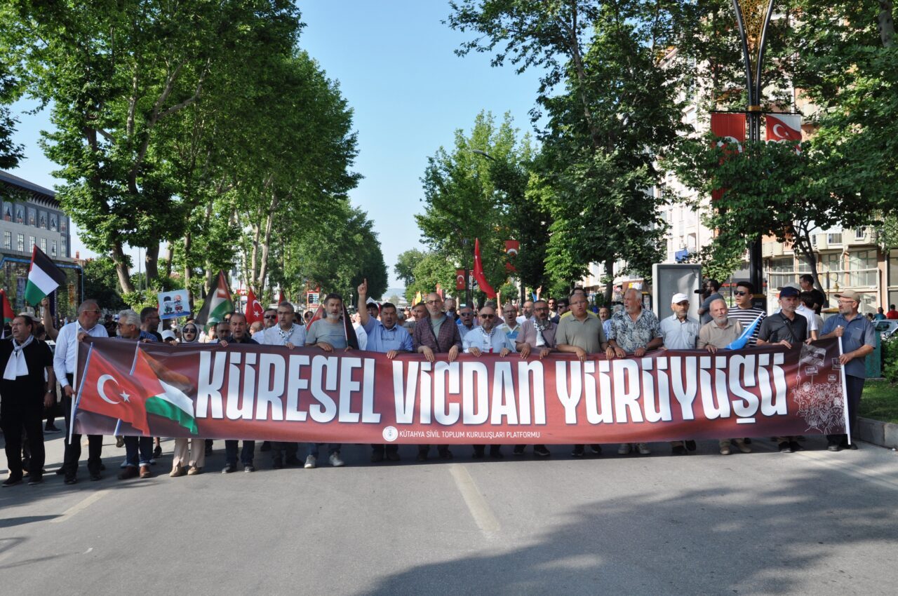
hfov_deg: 53.2
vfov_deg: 36.8
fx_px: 897
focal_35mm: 36
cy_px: 298
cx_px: 449
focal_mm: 24
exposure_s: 1/320
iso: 200
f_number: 9
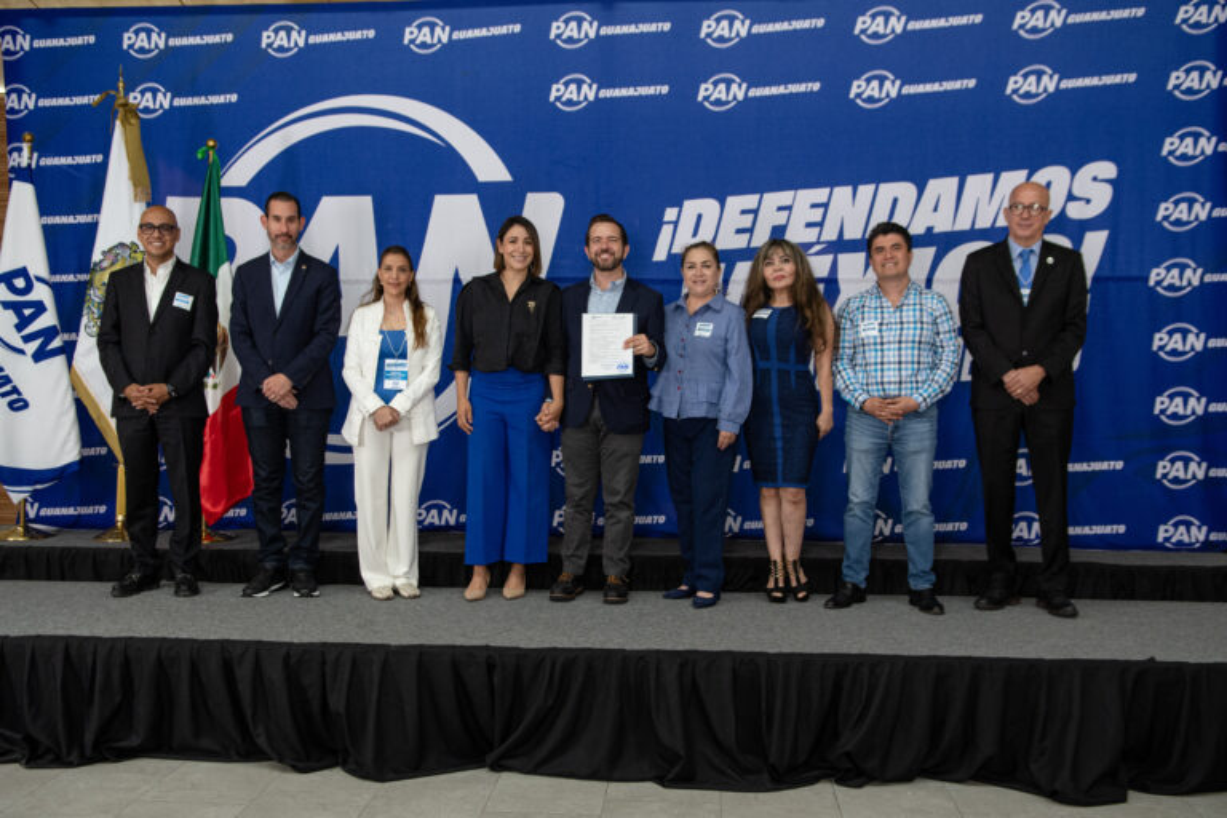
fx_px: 1227
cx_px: 614
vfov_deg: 36.9
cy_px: 409
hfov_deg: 53.1
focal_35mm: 36
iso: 800
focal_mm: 24
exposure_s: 1/100
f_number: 3.5
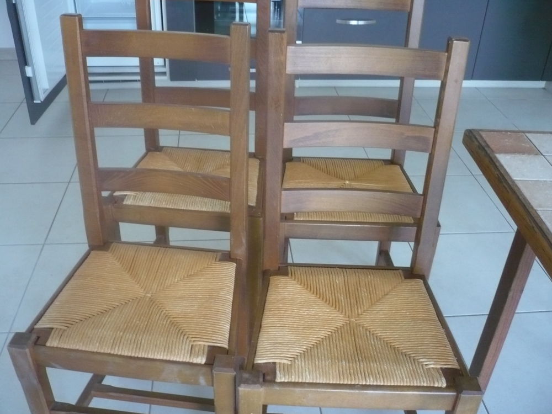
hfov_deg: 52.6
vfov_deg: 40.7
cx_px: 276
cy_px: 207
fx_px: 558
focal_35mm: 35
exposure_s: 1/30
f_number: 2.8
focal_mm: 5.8
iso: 320
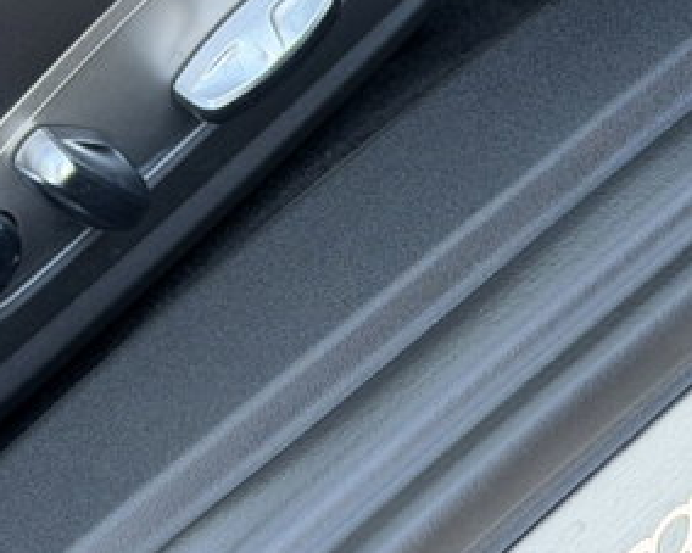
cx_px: 500
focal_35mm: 169
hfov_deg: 11.4
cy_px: 285
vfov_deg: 9.1
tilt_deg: -58.8
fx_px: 3460
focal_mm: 6.76
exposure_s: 1/88
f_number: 1.78
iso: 160
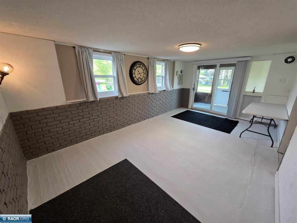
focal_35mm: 13
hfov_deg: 106.2
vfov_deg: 89.9
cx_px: 148
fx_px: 112
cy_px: 112
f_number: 1.9
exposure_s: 1/120
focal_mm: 2.2
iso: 160
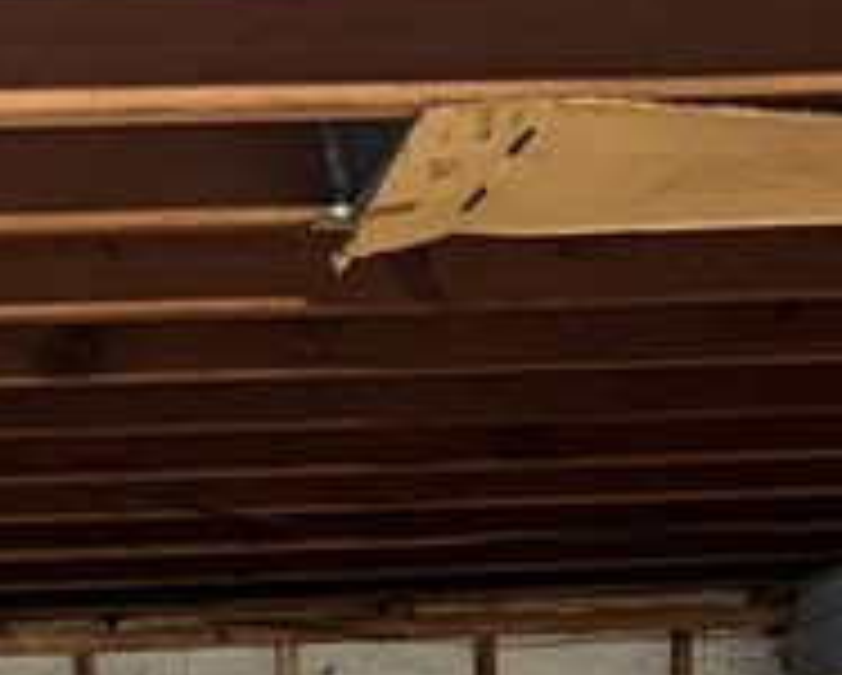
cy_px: 1665
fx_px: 3193
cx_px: 126
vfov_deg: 10.3
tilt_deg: -12.9
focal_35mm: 128
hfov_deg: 14.9
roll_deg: +2.3
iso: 100
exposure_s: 1/24
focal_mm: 6.76
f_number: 1.78
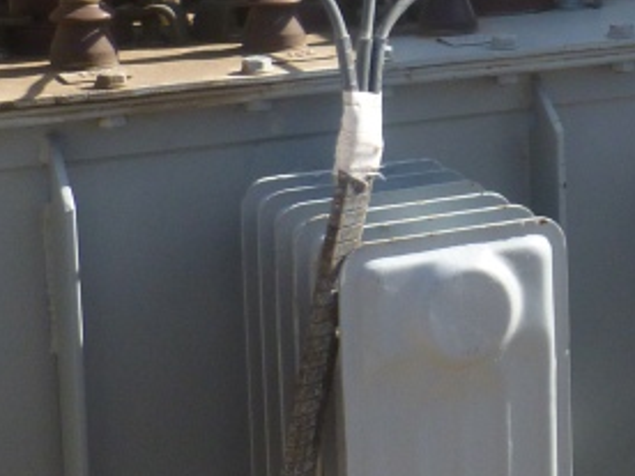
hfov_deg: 17.7
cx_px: 833
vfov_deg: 13.9
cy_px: -76
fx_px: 1908
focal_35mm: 104
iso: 100
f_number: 3.3
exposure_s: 1/500
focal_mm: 5
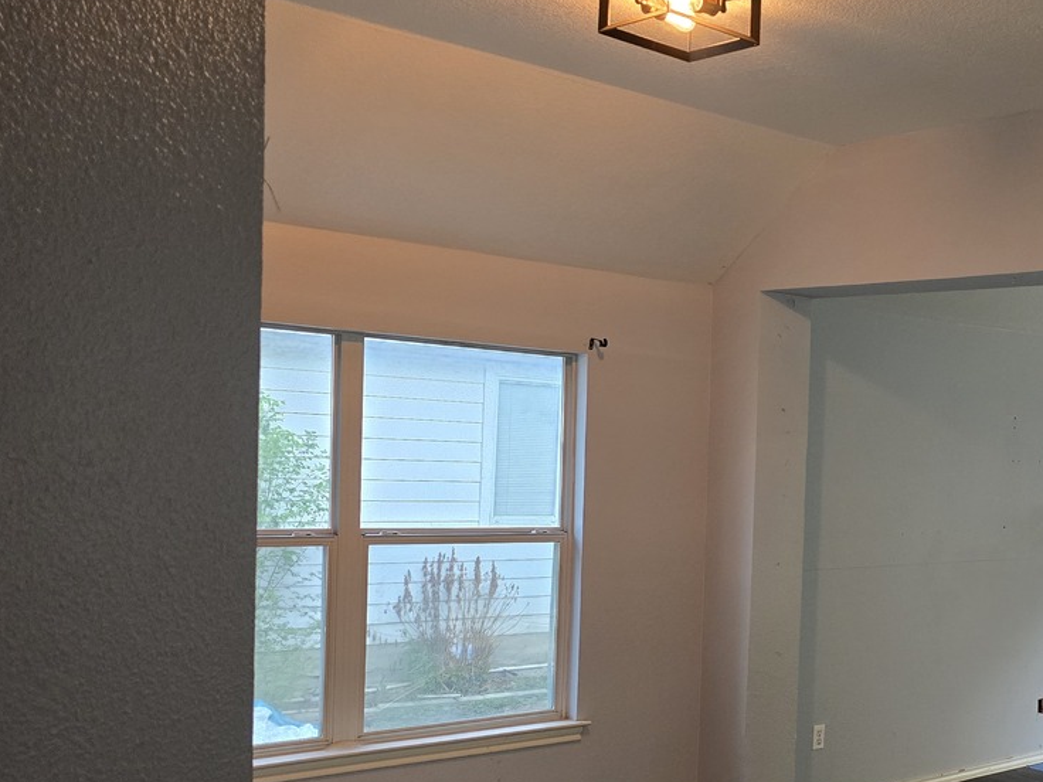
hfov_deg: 39.0
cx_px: 944
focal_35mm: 45
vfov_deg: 31.9
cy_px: 523
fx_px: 1356
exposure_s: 1/120
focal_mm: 6.3
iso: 640
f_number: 1.7
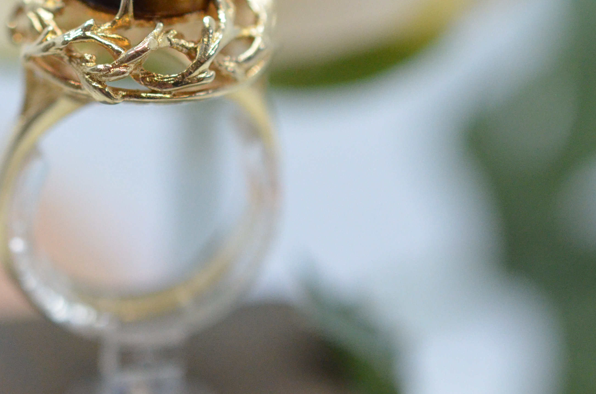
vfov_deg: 11.9
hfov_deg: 17.9
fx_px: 1883
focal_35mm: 114
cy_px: 84
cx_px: 147
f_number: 4
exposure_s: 1/2000
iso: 3200
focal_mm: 40
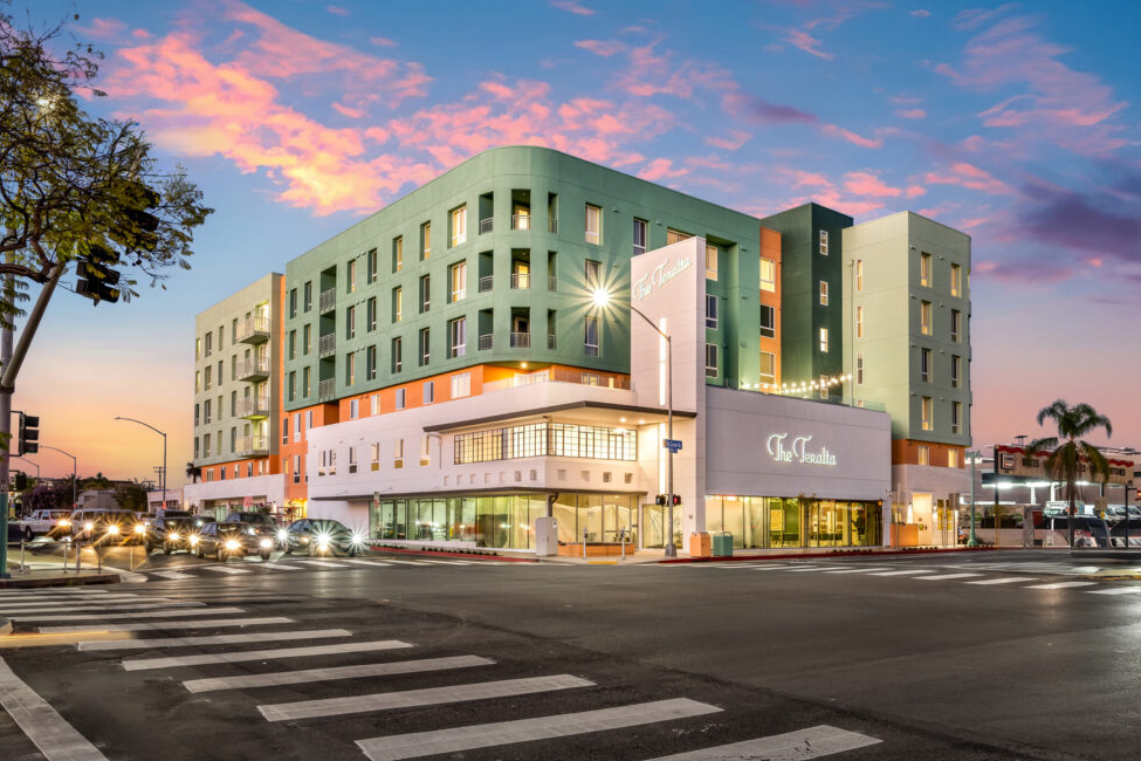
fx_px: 666
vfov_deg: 59.5
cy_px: 372
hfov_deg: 81.2
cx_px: 561
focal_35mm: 21
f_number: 10
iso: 64
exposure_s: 2
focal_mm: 20
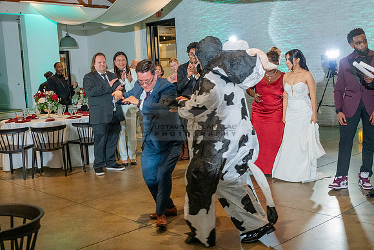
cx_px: 187
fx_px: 447
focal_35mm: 43
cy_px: 125
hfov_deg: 45.4
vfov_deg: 31.2
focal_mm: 43
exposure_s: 1/200
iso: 3200
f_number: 4
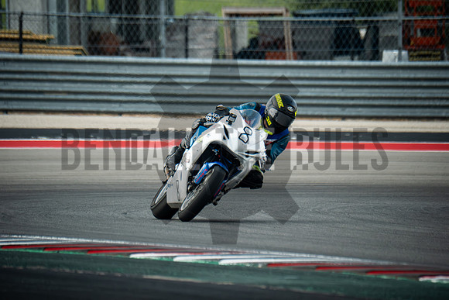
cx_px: 224
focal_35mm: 600
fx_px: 7485
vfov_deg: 2.3
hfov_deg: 3.4
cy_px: 150
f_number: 5.6
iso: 1600
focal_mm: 400
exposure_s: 1/1000
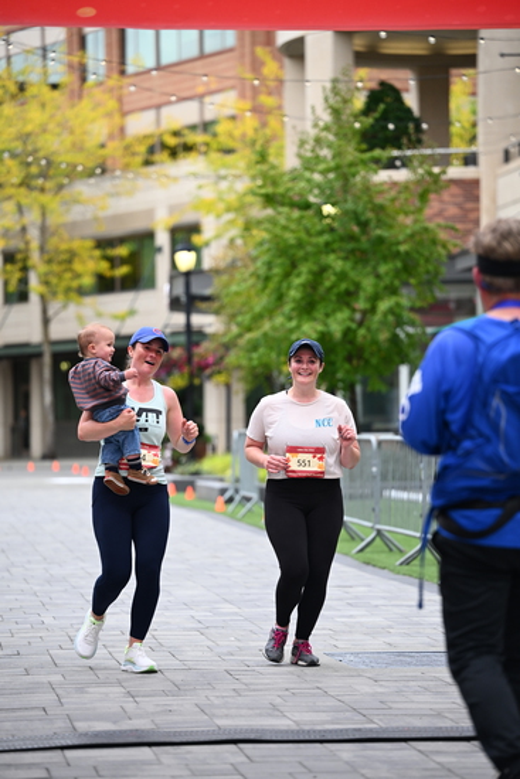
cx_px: 260
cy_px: 390
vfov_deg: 16.4
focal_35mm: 125
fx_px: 2706
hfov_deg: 11.0
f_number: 2.8
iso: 640
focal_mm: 125
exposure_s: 1/1600
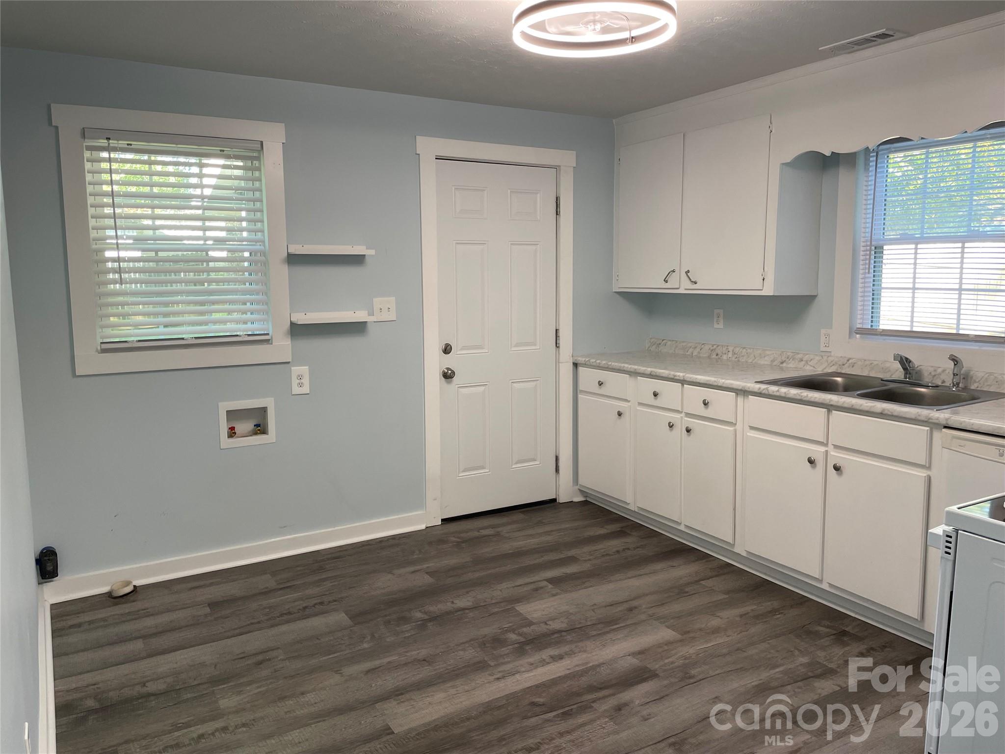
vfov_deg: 53.1
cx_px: 502
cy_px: 377
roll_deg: +0.4
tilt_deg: -6.3
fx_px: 755
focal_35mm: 26
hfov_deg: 67.3
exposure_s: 1/60
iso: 80
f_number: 1.6
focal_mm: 4.2
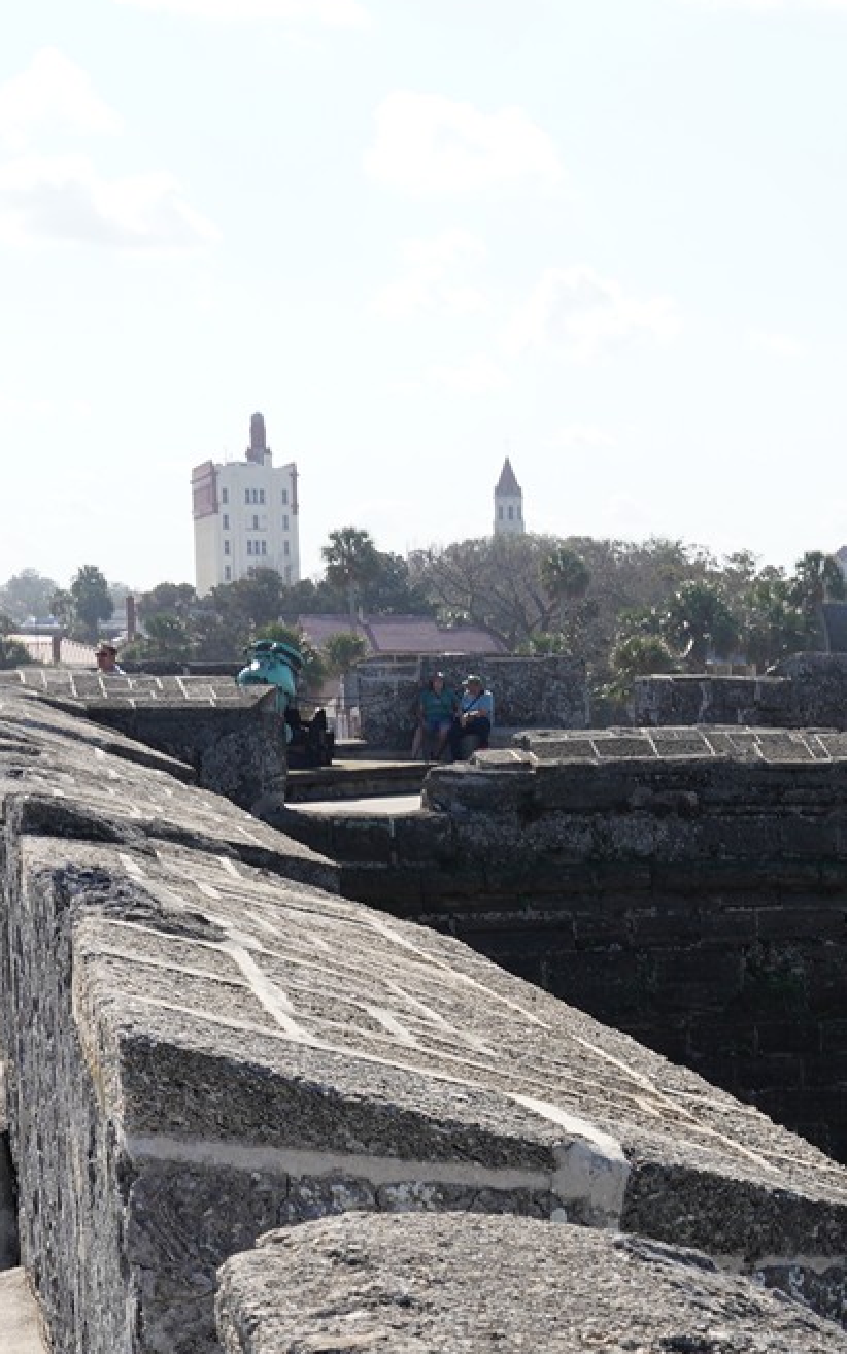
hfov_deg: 13.6
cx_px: 1327
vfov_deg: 22.7
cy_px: 1115
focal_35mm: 90
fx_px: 3322
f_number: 13
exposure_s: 1/100
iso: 100
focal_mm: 29
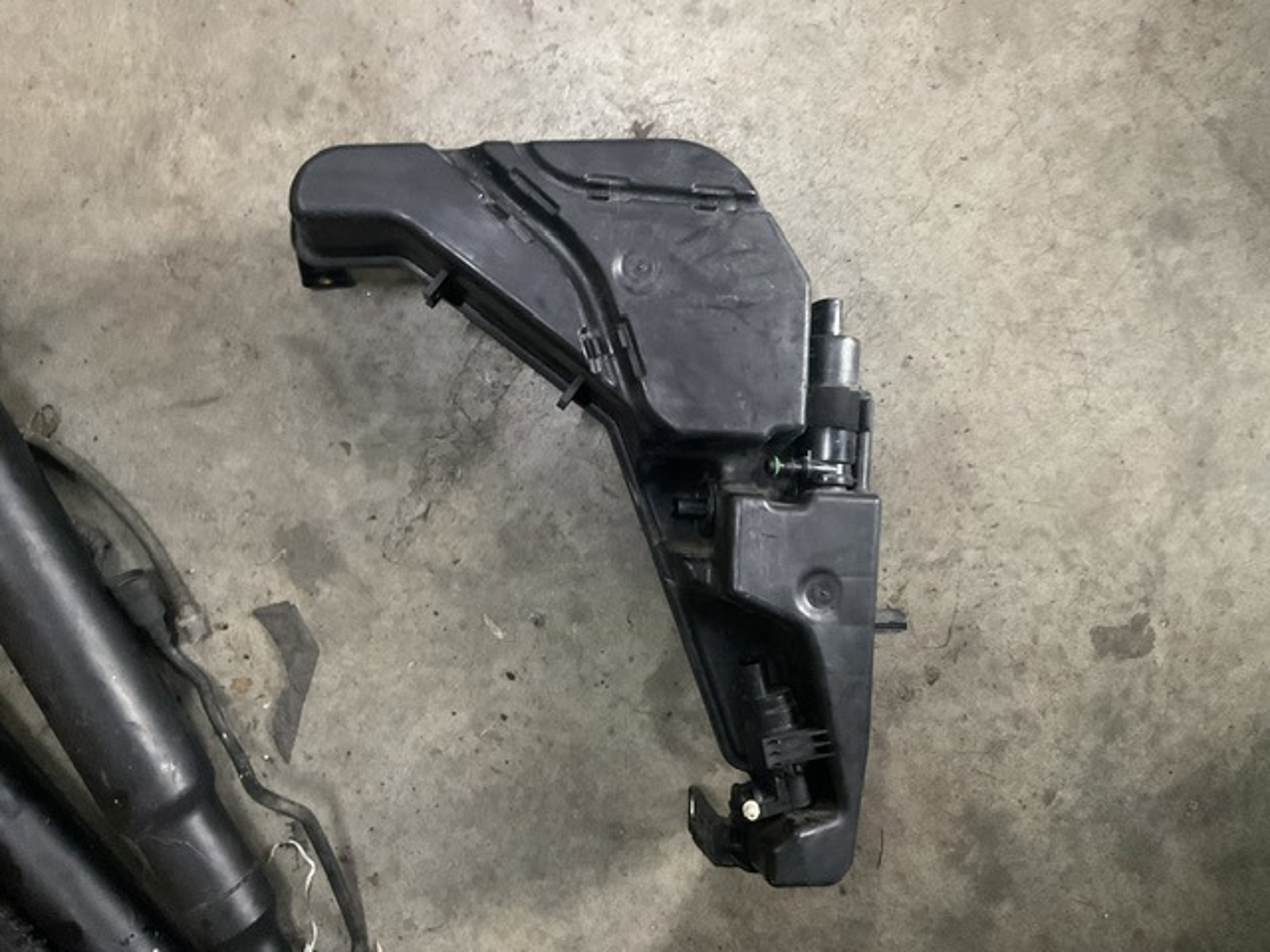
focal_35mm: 29
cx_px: 635
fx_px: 1064
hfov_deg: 61.7
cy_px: 476
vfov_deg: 48.2
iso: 500
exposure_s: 1/25
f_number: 1.8
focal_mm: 3
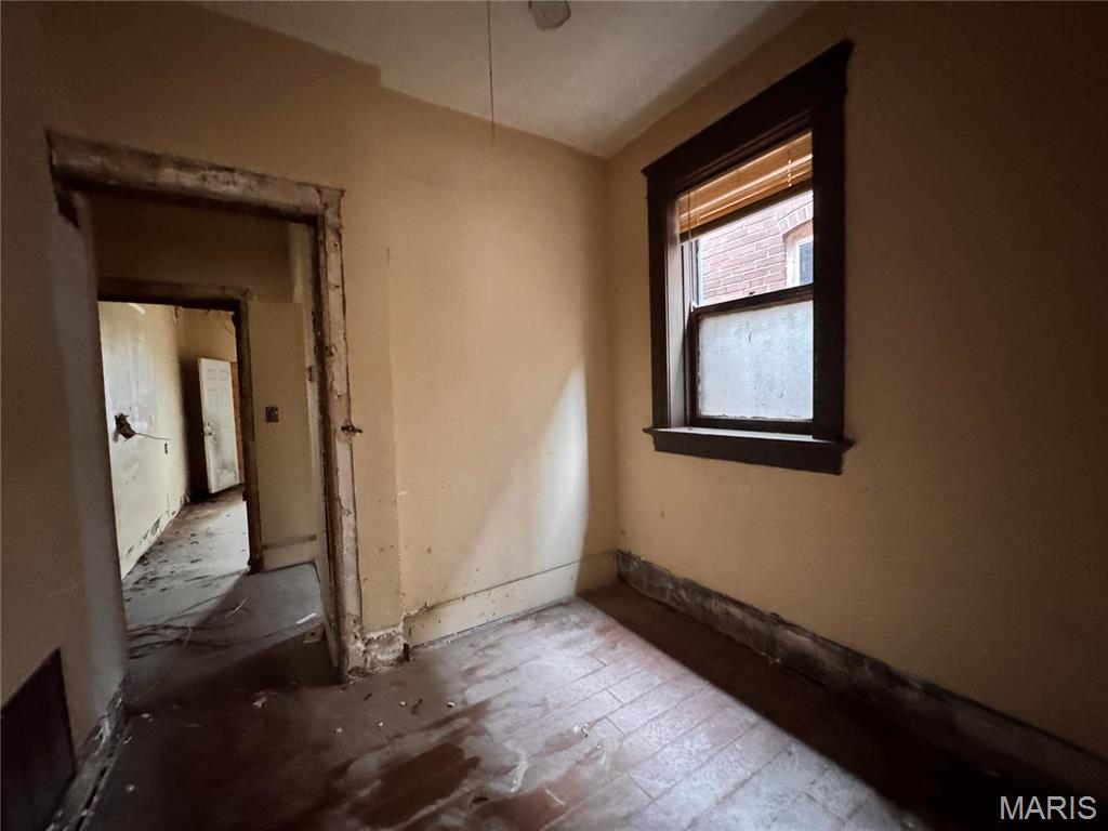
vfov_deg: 85.7
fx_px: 448
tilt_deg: -7.3
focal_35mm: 14
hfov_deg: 102.1
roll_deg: -0.9
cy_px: 416
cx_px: 554
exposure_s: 1/41
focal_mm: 2.22
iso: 1250
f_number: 2.2
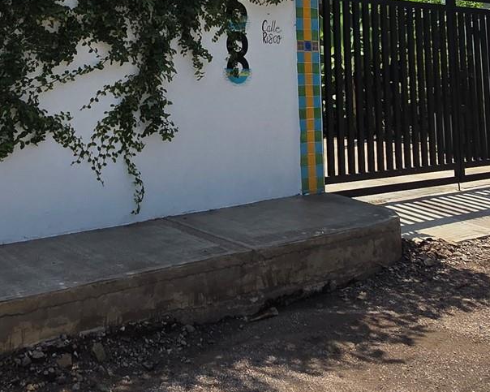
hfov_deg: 41.5
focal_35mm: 43
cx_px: 116
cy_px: -38
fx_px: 623
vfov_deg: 31.1
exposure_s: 1/3134
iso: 50
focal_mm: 2.2
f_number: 2.2
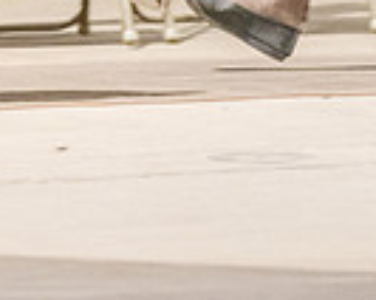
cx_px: -257
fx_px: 7089
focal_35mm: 638
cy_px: -311
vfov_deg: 2.4
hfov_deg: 3.0
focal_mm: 134
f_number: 3.2
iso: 6400
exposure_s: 1/320
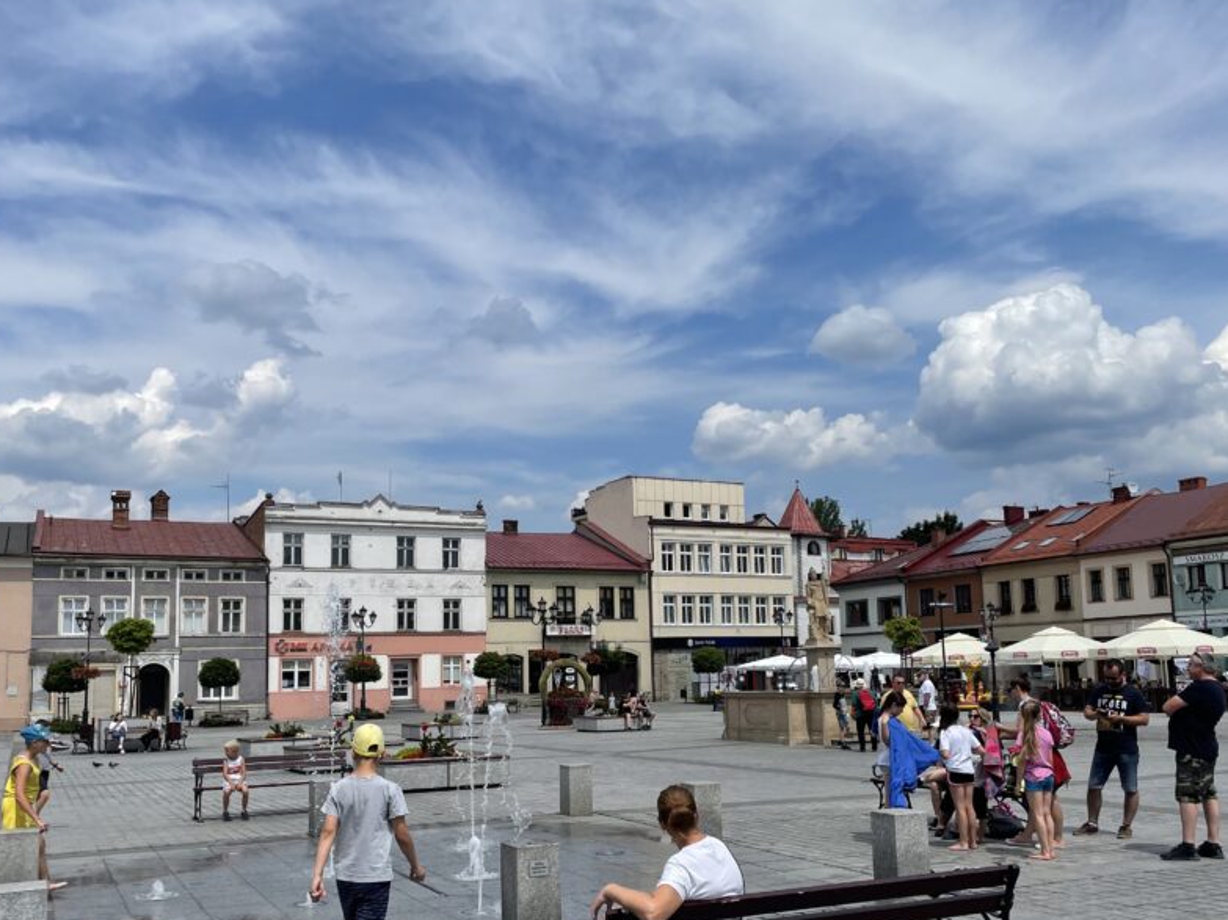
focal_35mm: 34
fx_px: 1206
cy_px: 539
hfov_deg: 54.0
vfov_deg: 41.6
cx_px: 609
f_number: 1.6
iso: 32
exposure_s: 1/6494
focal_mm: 4.2
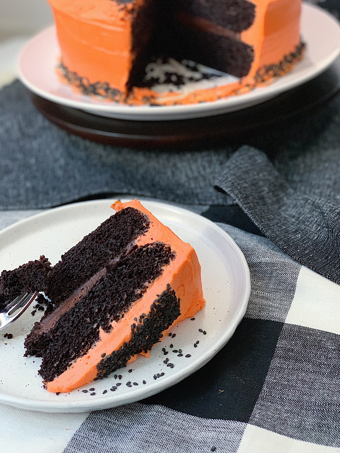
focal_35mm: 52
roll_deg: +6.6
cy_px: 226
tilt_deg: -33.4
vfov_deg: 36.8
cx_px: 170
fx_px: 681
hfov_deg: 28.0
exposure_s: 1/58
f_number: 2.4
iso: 400
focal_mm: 6
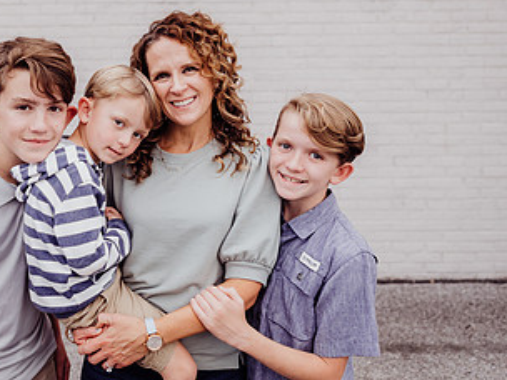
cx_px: 152
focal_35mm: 44
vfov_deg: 32.5
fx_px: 644
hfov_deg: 42.1
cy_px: 116
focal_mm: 24
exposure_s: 1/200
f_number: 2.5
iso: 200
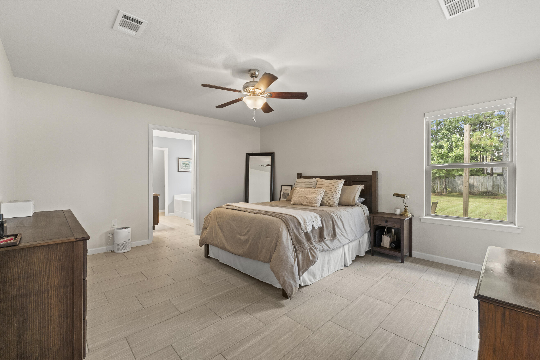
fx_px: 225
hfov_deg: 100.4
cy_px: 180
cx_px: 270
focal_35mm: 15
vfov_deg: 77.3
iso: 320
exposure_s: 1/1.25
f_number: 8
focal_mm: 10
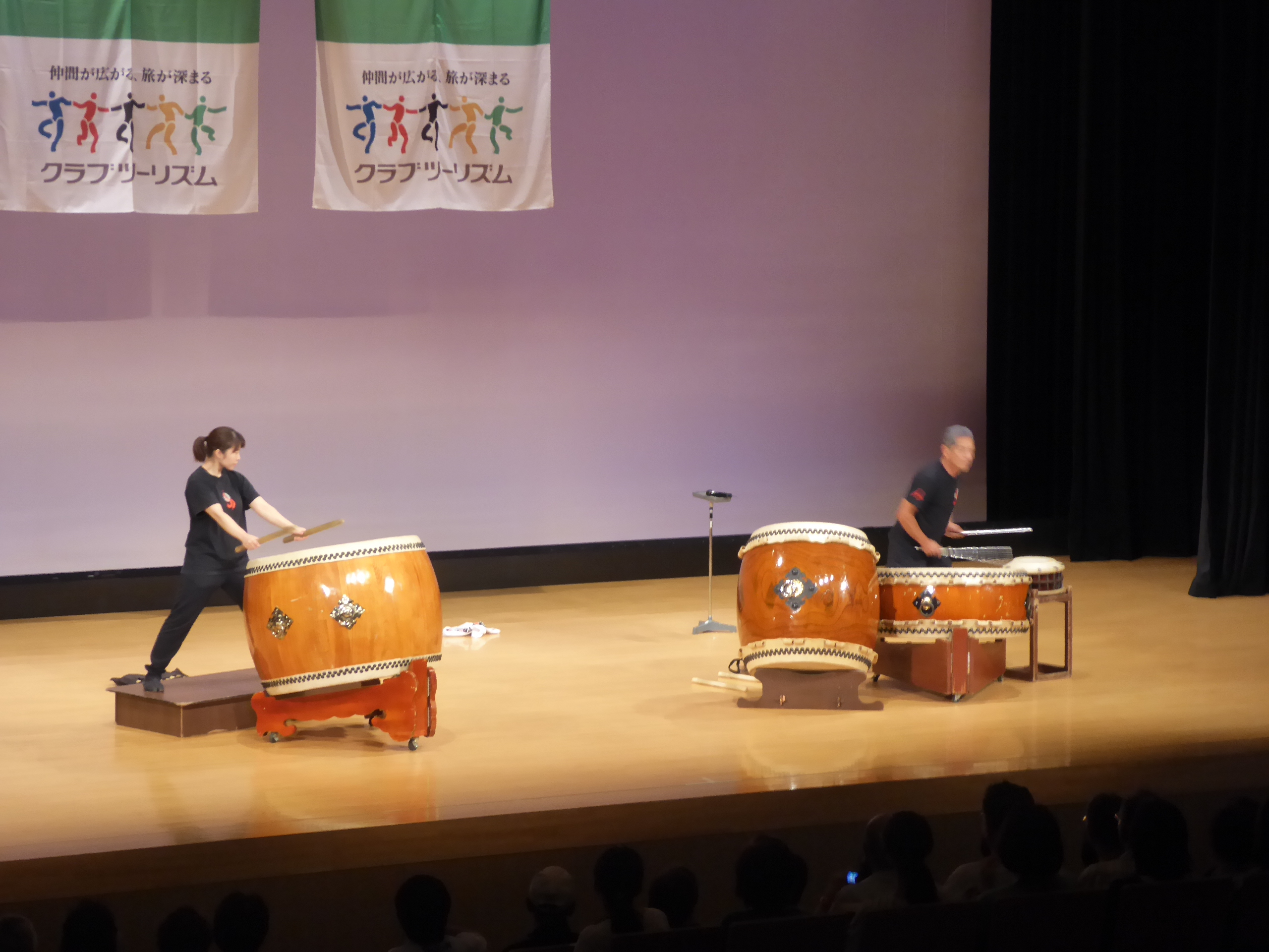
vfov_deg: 12.7
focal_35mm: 117
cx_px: 634
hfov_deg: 16.8
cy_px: 476
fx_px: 4289
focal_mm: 19
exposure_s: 1/13
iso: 400
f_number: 5.1
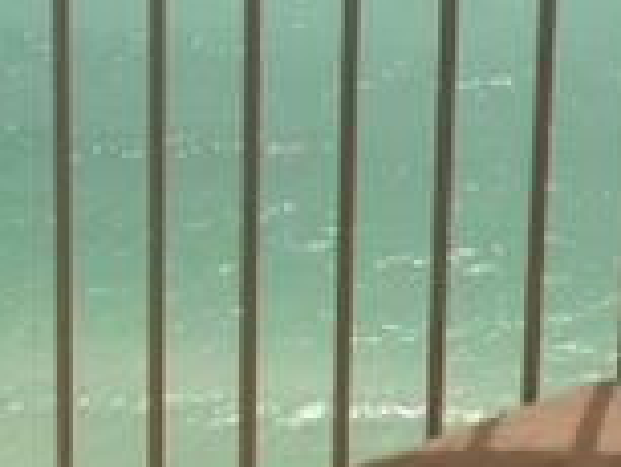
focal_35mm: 146
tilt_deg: -14.9
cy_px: -8
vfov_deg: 10.1
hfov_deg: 13.5
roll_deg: -1.3
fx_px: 2621
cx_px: 252
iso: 50
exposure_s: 1/3367
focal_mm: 4.28
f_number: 2.4
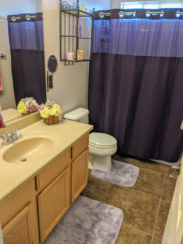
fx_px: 190
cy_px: 122
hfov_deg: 51.4
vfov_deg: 65.3
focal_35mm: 27
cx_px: 92
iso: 134
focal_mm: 4.44
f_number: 1.8
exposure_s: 1/120
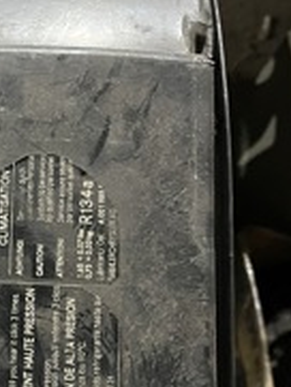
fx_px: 772
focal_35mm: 69
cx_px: -60
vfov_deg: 28.1
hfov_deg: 20.0
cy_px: 197
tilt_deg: -75.6
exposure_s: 1/33
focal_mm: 5.1
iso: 640
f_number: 1.6
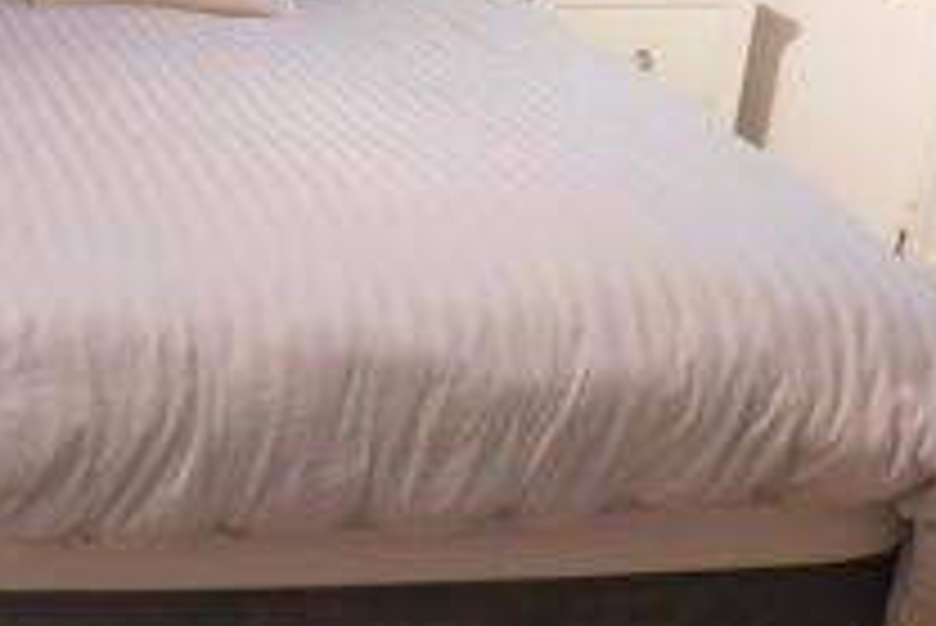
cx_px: -146
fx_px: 1743
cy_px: 128
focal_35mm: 67
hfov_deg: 27.0
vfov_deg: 20.1
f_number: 3
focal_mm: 4
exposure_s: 1/15
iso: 400
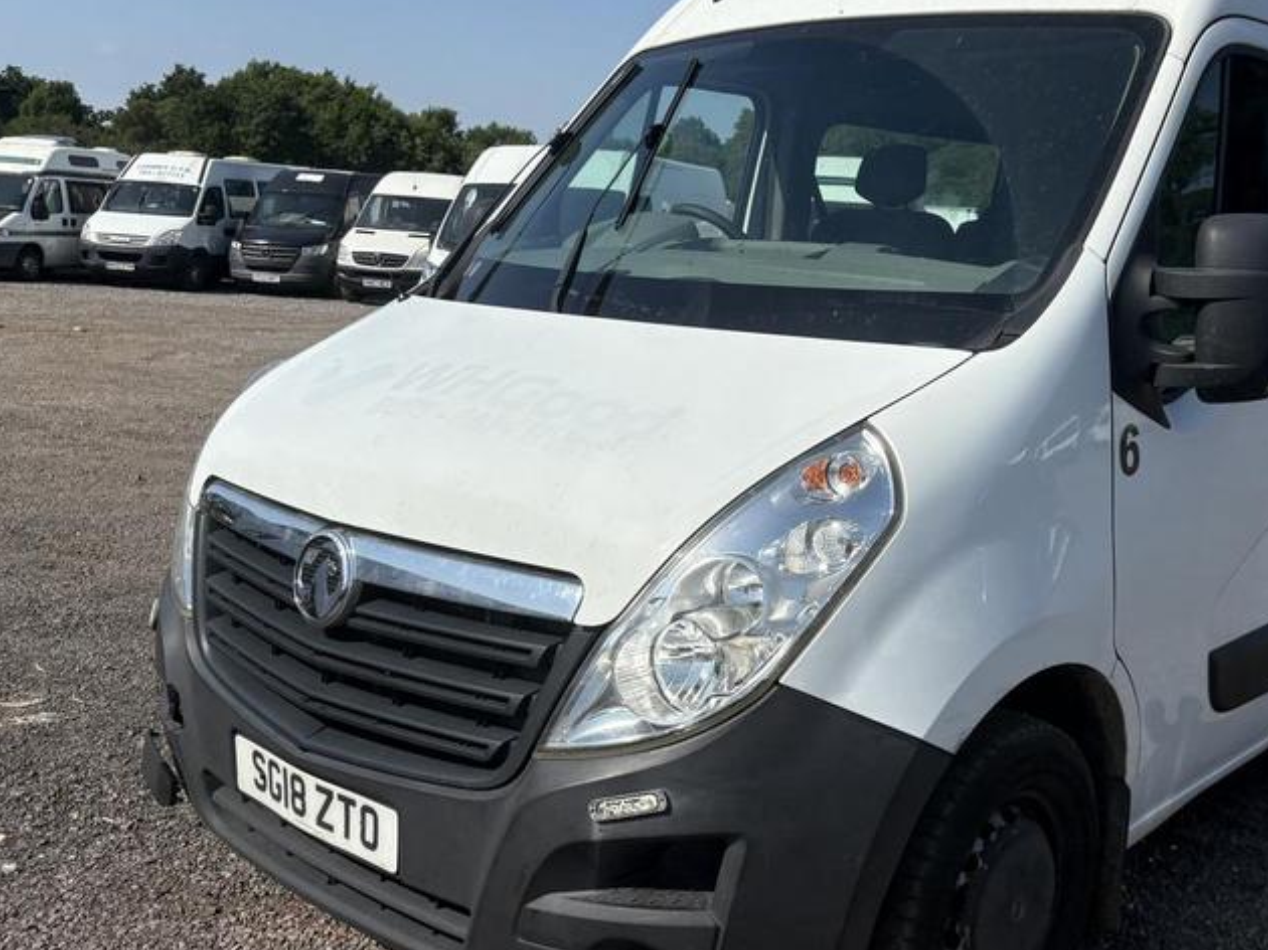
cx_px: 827
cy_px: 467
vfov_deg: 38.6
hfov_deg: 49.4
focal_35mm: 37
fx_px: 1355
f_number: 1.6
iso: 50
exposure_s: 1/6993
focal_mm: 5.96
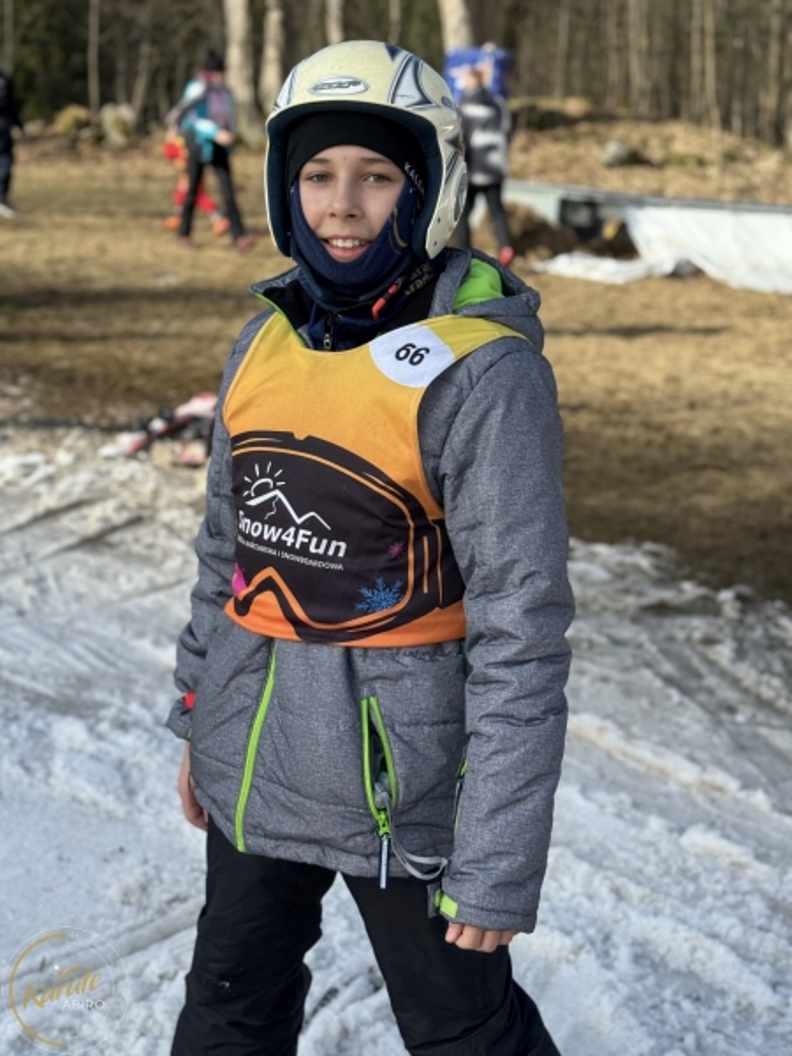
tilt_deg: -14.3
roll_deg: -0.3
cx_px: 396
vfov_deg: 39.7
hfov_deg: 30.3
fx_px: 1464
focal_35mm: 48
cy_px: 528
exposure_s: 1/1597
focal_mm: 6.86
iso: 64
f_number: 1.78
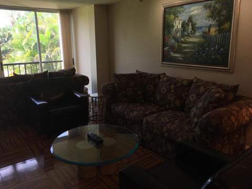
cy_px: 94
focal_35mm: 29
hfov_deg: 61.7
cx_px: 126
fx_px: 211
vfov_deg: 48.2
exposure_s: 1/86
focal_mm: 4.15
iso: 25
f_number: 2.2
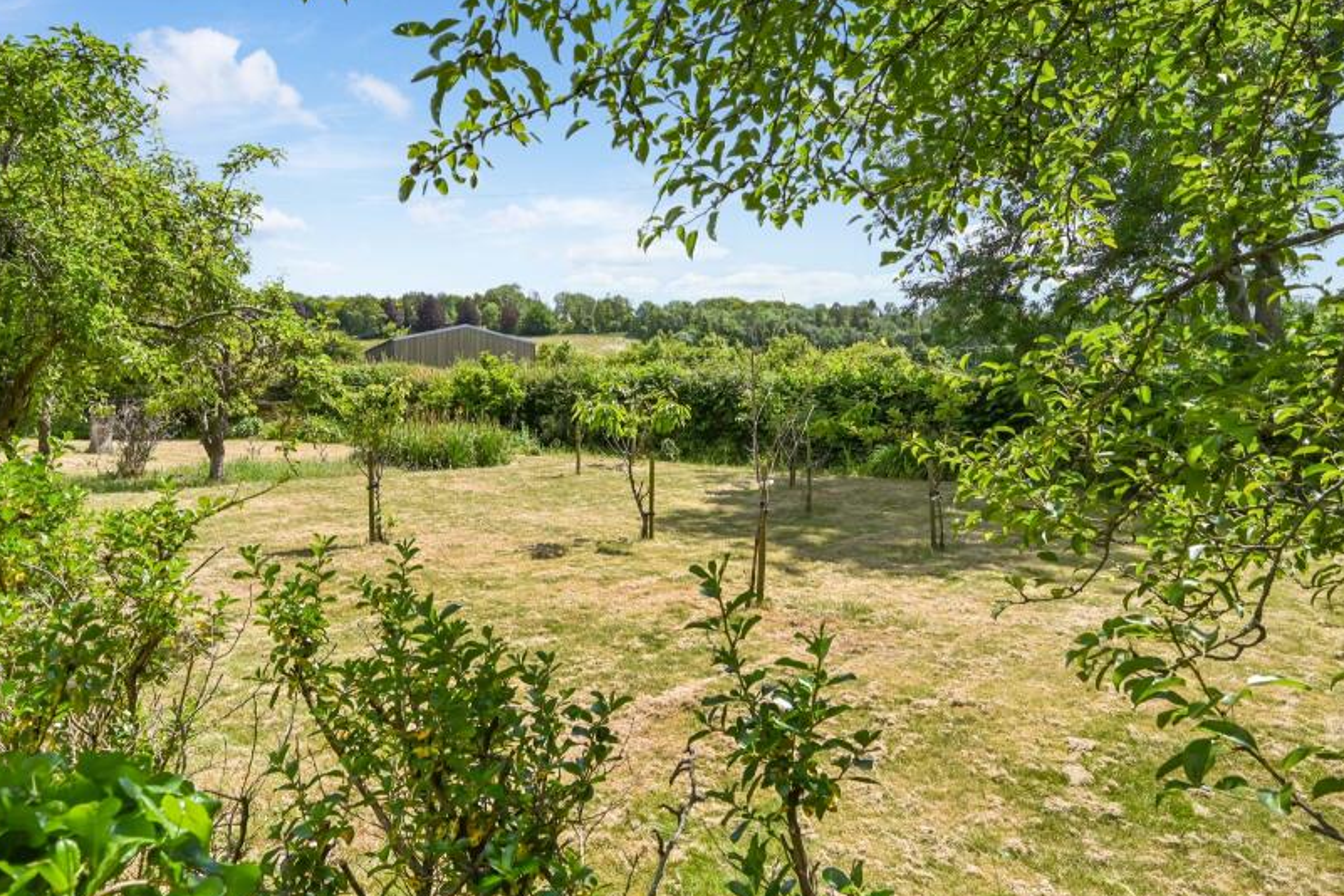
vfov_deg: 53.7
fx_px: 882
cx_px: 572
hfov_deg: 74.1
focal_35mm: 24
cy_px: 391
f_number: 11
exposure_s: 1/640
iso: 400
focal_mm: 18.5
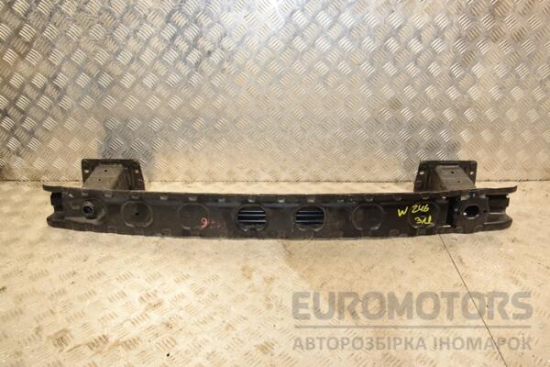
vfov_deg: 41.7
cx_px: 275
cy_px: 184
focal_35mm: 32
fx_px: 481
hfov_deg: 59.5
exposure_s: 1/200
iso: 800
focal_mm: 21
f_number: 7.1
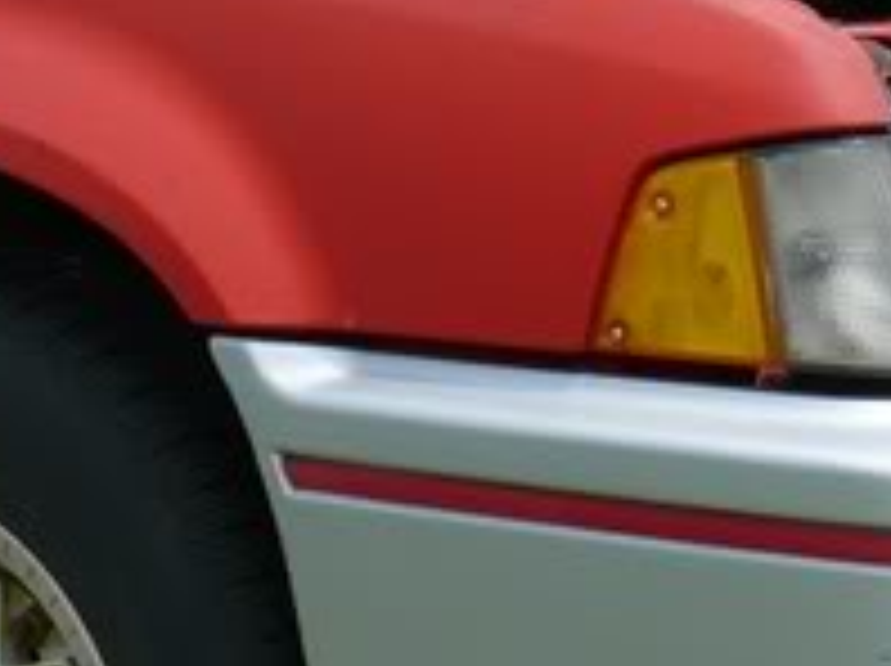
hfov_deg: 9.5
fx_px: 5245
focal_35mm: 204
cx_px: 1161
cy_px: 248
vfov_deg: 7.3
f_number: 5.6
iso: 100
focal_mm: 13.4
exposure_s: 1/250
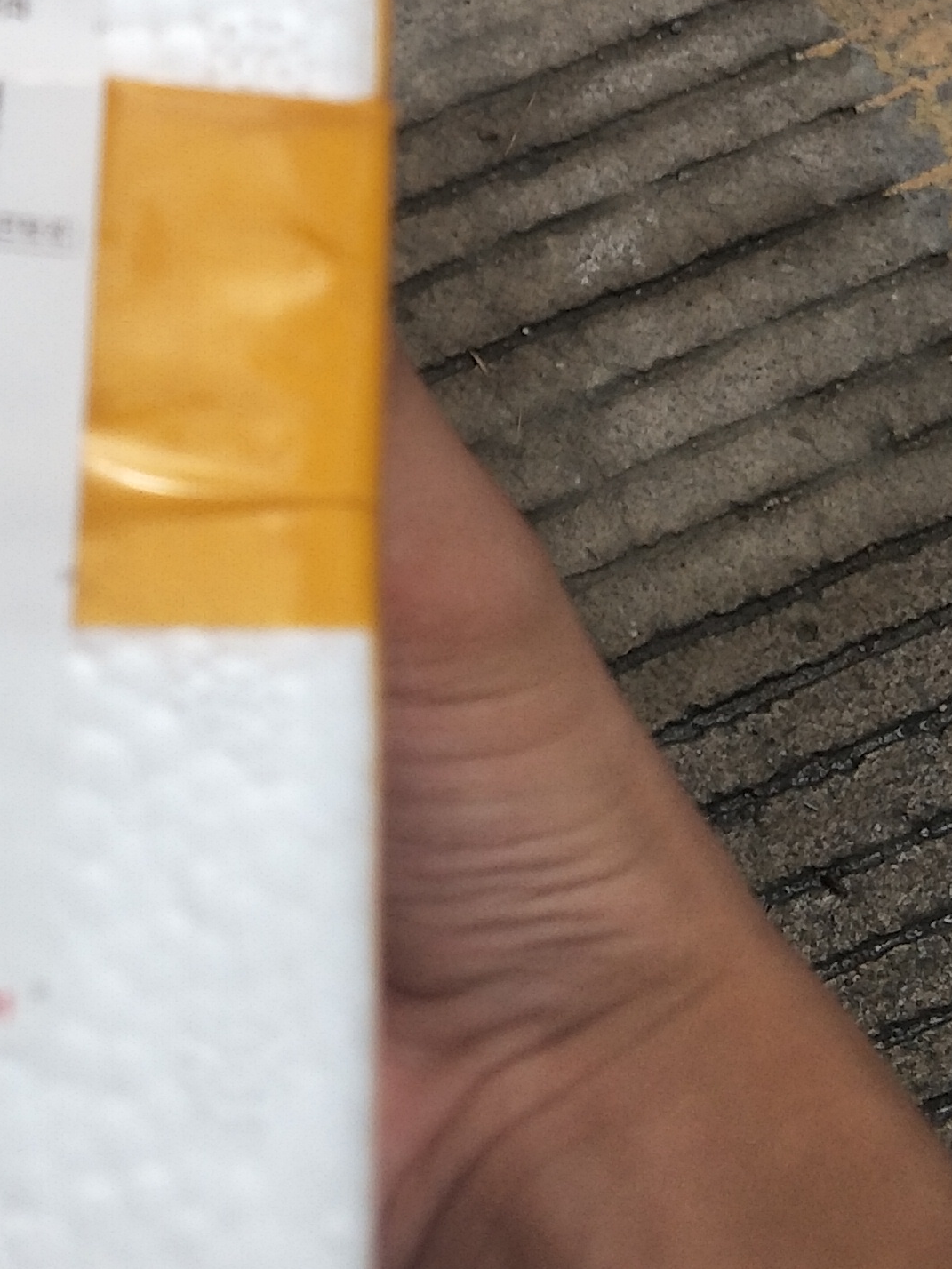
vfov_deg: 26.0
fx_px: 2603
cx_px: -153
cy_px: -8
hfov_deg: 19.6
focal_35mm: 71
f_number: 1.7
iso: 33
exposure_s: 1/1778
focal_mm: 3.79
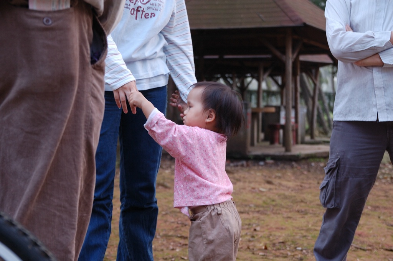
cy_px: 130
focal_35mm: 75
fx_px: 818
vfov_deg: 18.2
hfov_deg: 27.0
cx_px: 196
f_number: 4
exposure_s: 1/60
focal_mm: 50
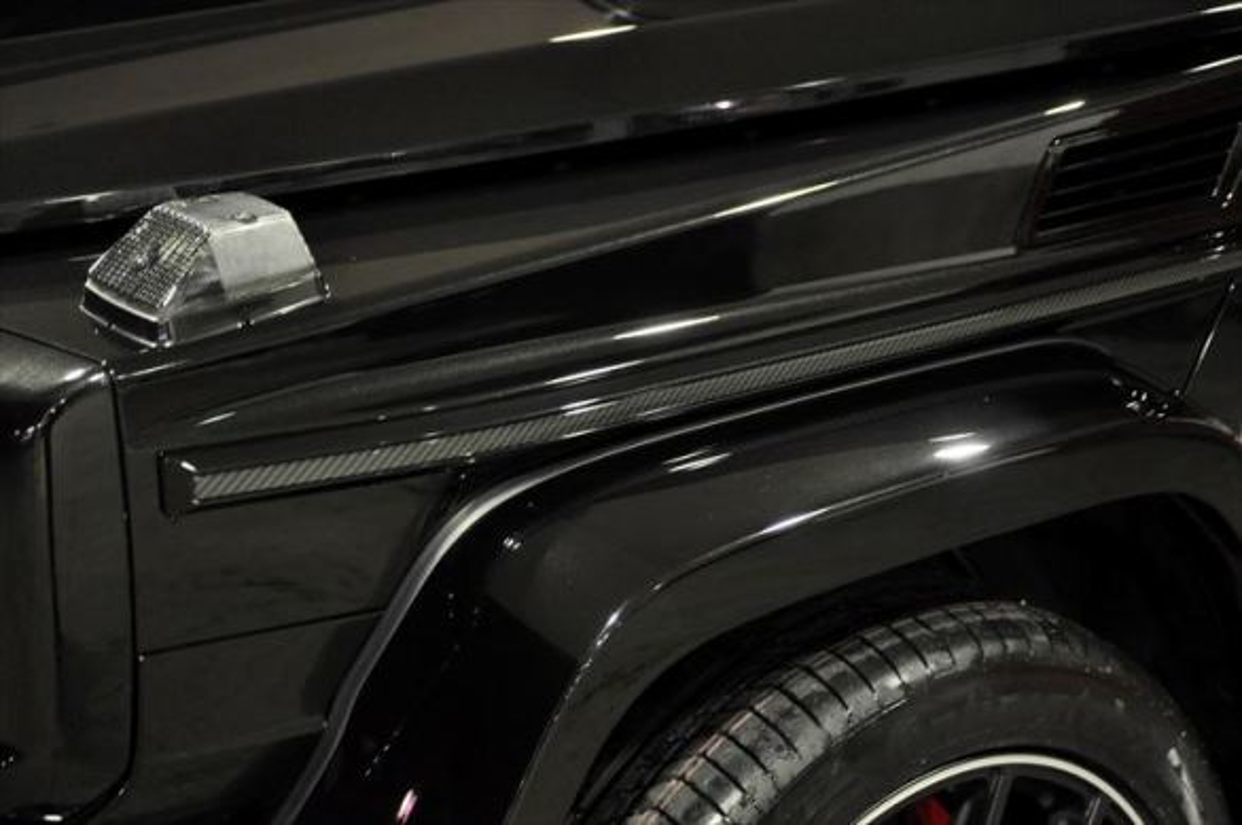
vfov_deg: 20.1
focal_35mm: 68
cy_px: 412
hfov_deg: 29.9
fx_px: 2326
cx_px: 621
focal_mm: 45
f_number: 4.8
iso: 1100
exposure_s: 1/8
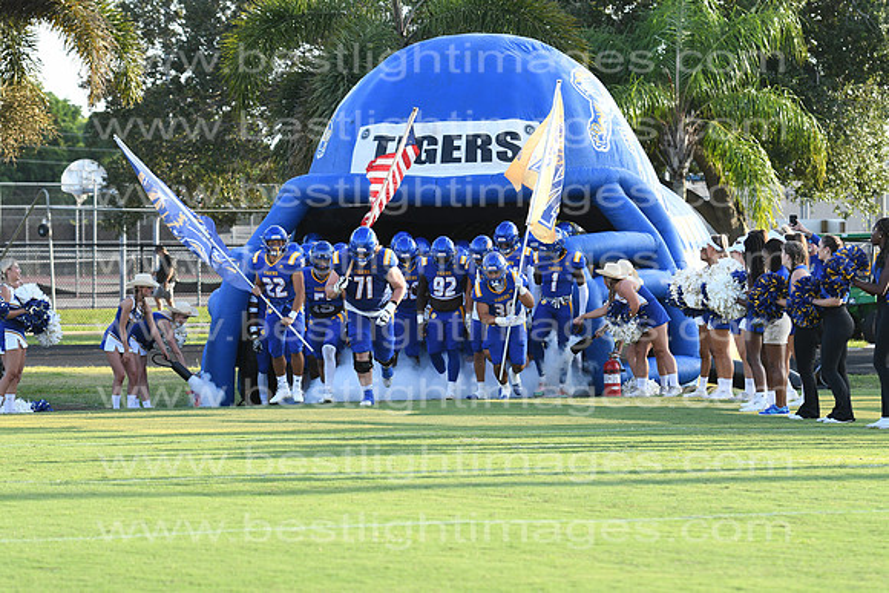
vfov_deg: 7.9
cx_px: 444
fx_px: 4298
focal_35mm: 174
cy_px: 296
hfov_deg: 11.8
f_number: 5.6
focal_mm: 116
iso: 320
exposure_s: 1/500
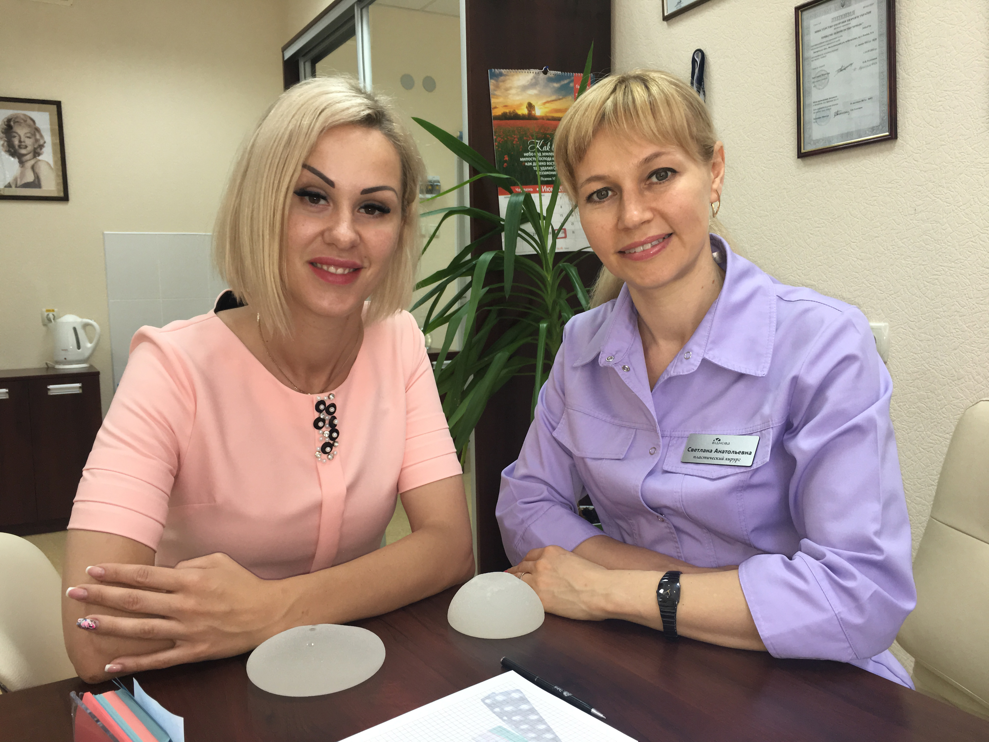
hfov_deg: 61.7
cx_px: 494
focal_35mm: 29
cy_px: 371
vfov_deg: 48.2
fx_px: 829
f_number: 2.2
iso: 64
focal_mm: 4.15
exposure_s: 1/33
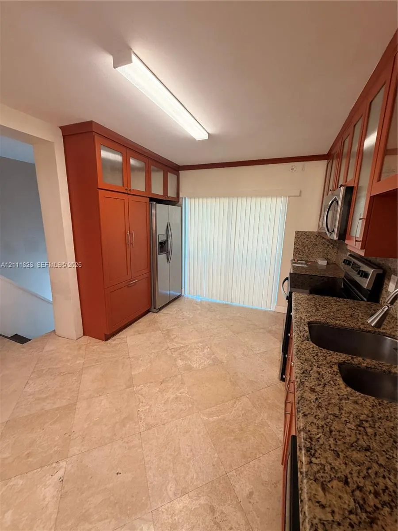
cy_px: 266
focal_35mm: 14
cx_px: 199
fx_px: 215
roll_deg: -2.2
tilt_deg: -10.5
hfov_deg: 85.7
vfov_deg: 102.1
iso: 160
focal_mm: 2.22
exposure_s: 1/120
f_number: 2.2
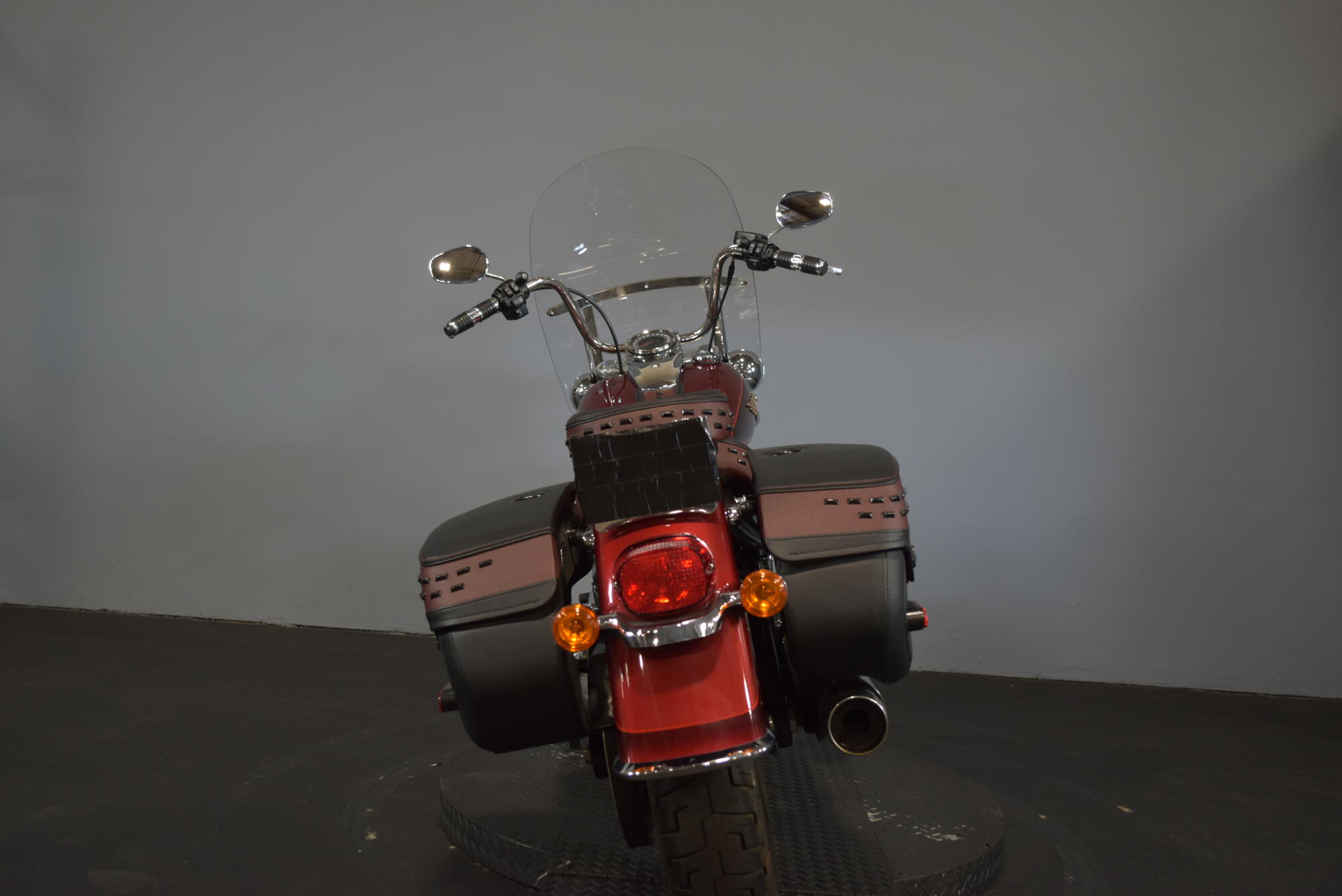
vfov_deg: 40.0
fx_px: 1231
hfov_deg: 57.2
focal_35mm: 33
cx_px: 671
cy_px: 448
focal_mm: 22
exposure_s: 1/30
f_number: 4
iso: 500
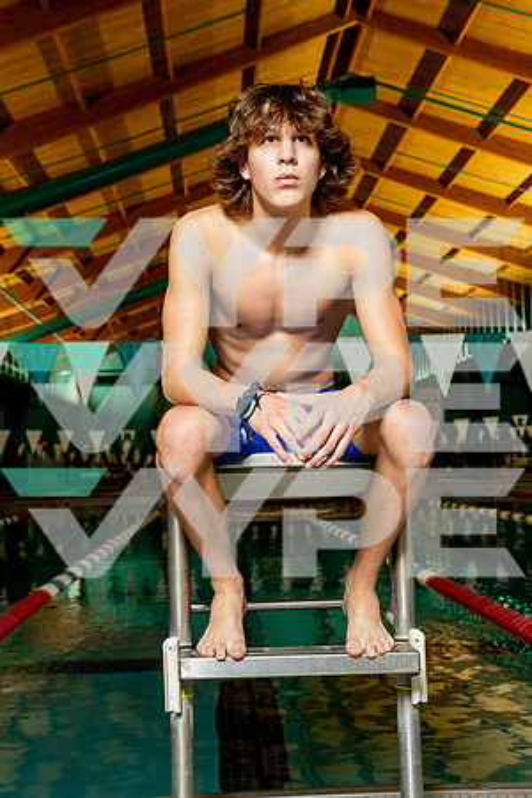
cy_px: 399
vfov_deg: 41.9
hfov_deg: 28.6
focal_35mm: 47
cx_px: 266
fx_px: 1042
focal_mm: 47
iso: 1600
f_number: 6.3
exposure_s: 1/250
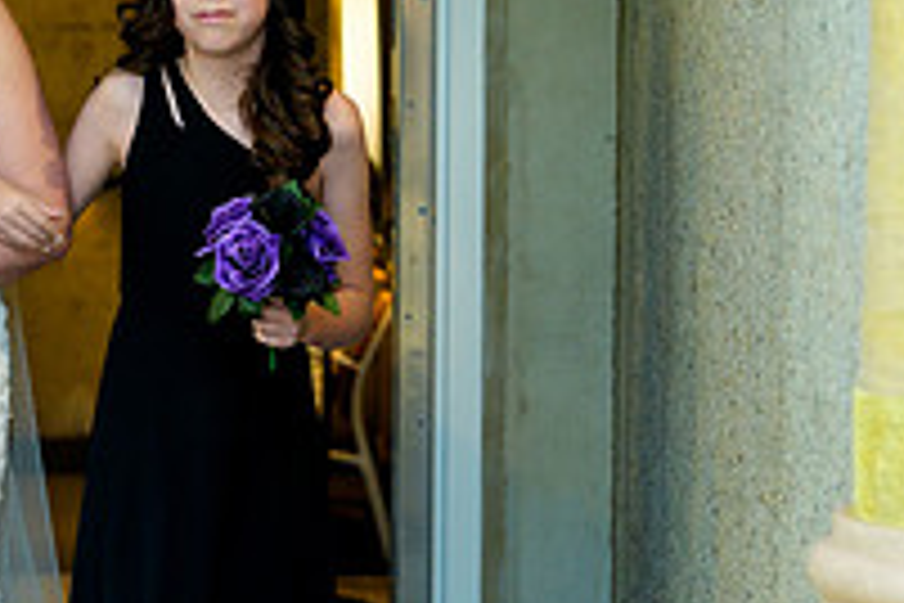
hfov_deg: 10.3
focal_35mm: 196
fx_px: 4921
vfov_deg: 7.0
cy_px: 313
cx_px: -166
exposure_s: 1/640
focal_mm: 68
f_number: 3.2
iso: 640
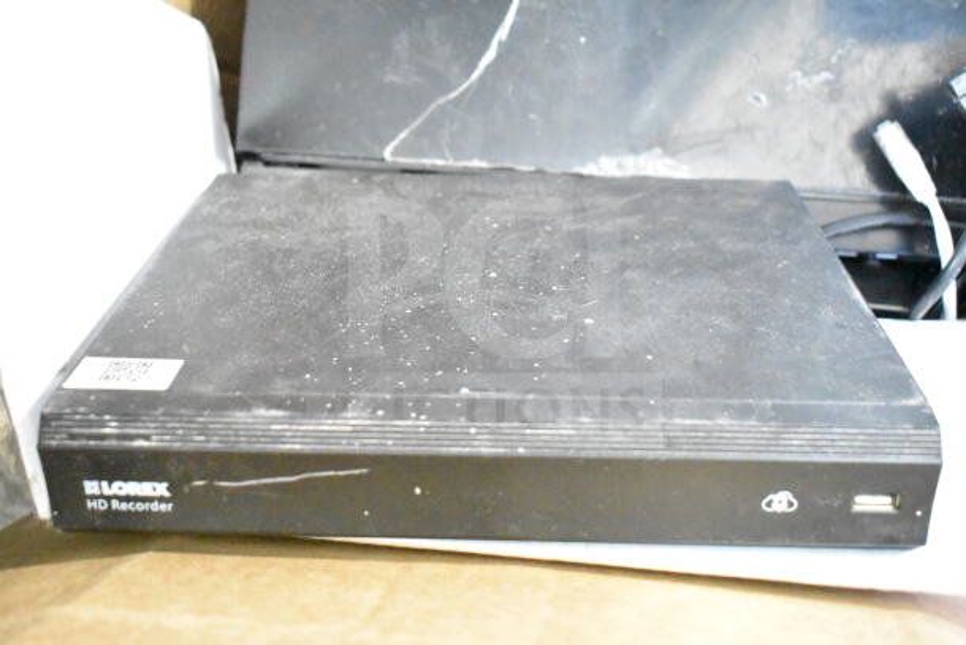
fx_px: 1127
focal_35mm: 42
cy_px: 322
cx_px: 483
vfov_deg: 31.9
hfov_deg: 46.4
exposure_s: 1/40
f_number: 4.2
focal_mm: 28
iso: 25600
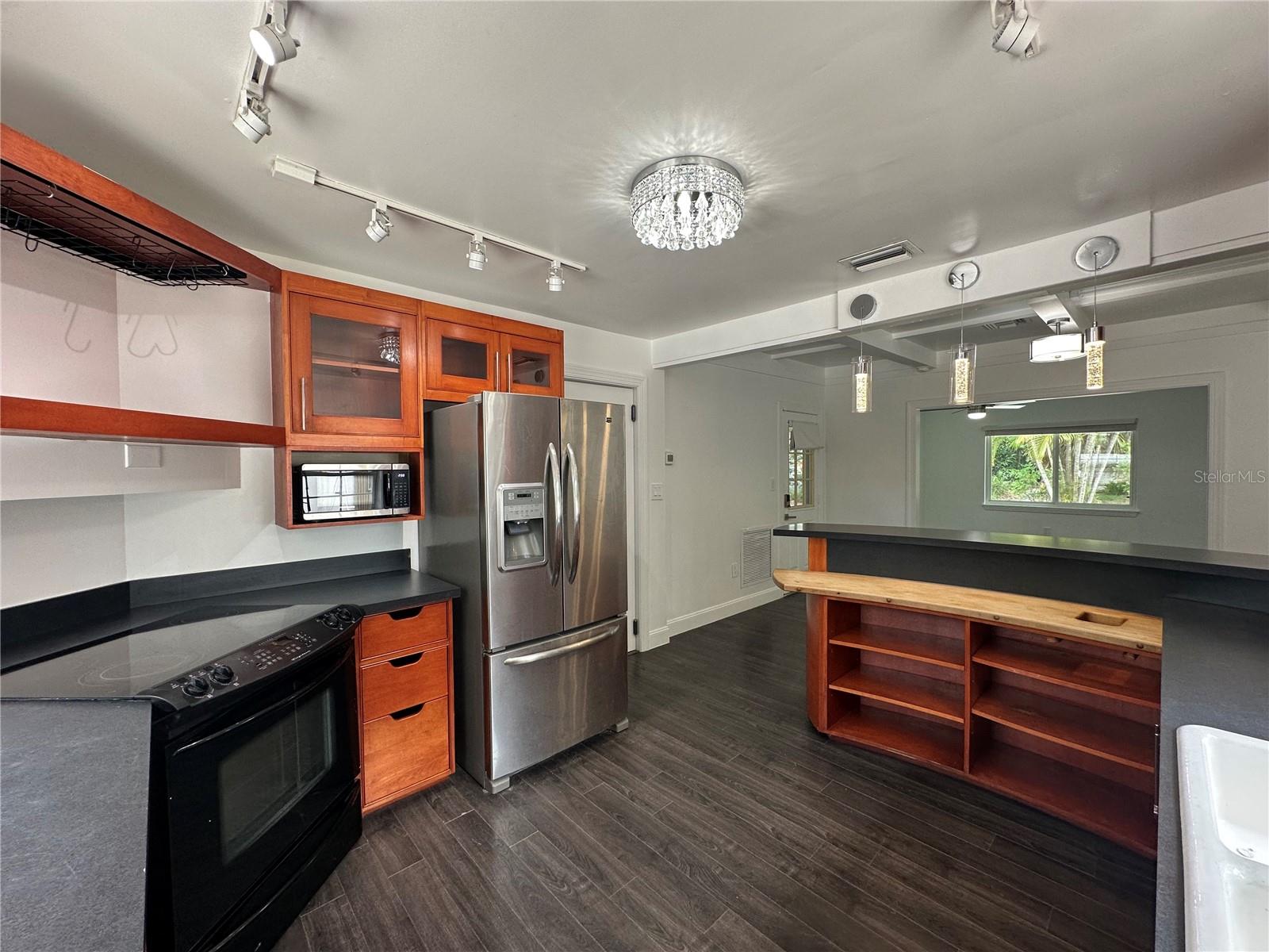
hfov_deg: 102.1
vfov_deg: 85.7
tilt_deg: -0.7
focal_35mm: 14
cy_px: 476
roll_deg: +0.7
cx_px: 634
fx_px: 513
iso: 100
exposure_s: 1/120
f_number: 2.2
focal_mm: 2.22
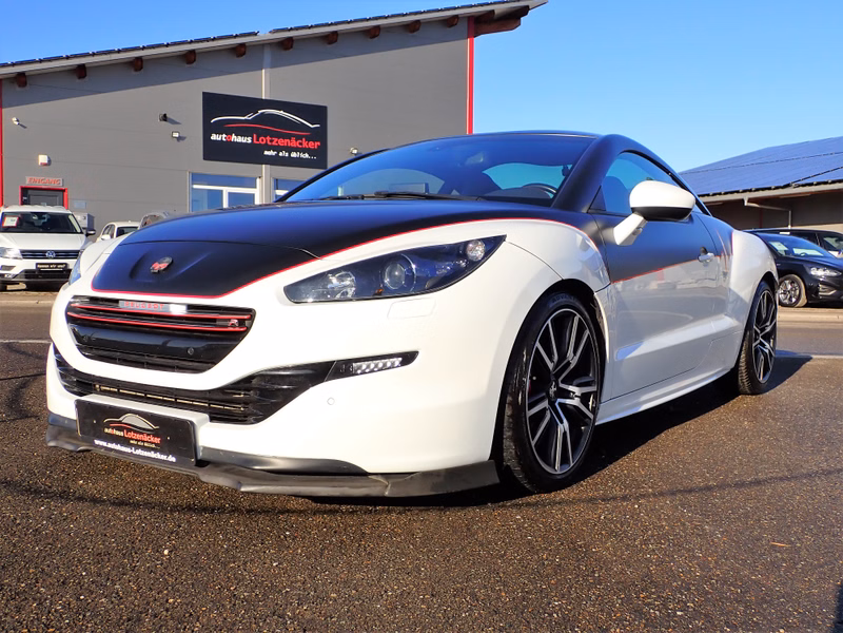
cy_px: 316
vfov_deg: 39.7
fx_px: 877
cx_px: 422
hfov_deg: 51.4
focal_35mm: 36
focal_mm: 6.37
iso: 100
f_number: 3.5
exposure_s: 1/1000
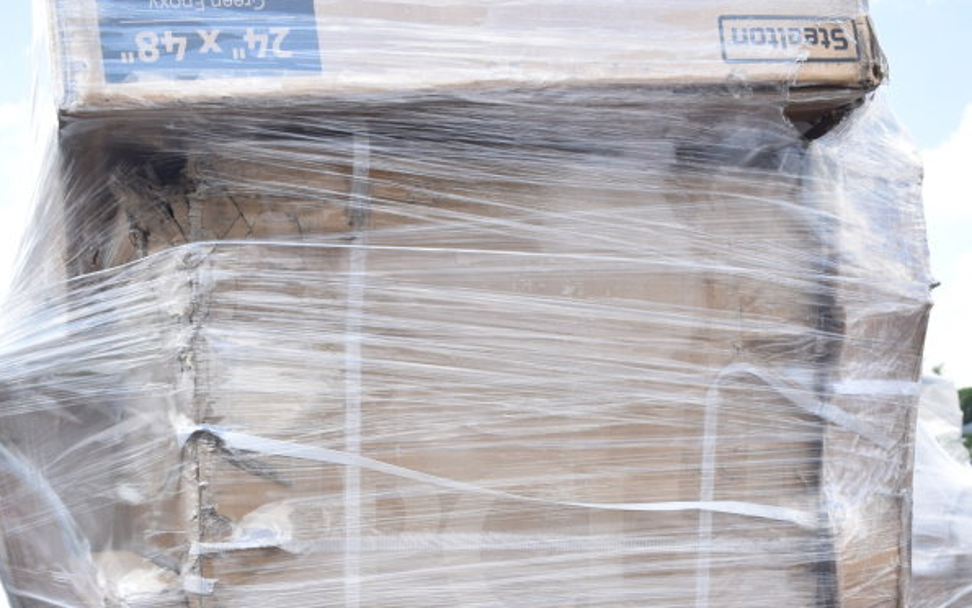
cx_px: 482
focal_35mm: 47
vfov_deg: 26.1
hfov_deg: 42.6
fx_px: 1245
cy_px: 596
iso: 200
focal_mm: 20
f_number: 5.6
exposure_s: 1/320
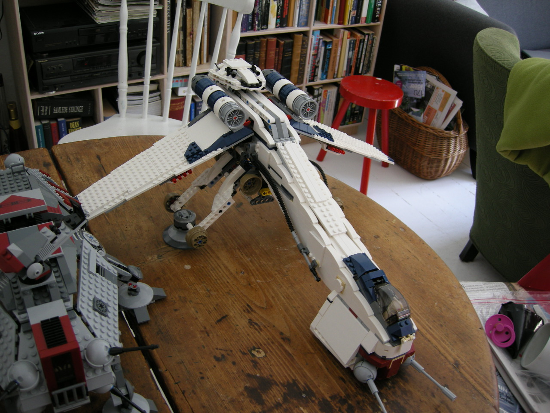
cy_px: 206
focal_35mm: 36
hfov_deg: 51.4
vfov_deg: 39.7
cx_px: 275
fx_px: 572
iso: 71
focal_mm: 7.5
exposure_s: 1/30
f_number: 2.7
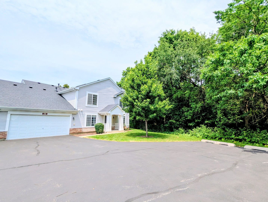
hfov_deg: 94.4
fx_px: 124
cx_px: 134
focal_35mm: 16
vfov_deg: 78.3
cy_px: 101
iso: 50
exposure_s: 1/2020
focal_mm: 2.35
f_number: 2.2
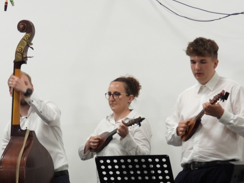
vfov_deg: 6.8
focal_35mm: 219
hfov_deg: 9.0
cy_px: 170
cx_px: 104
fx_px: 1544
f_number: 4
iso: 400
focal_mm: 20.7
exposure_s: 1/30
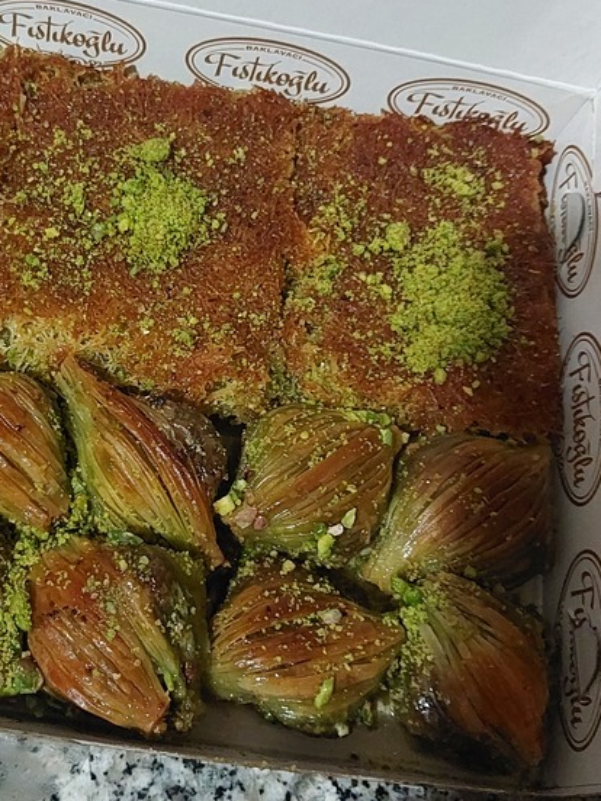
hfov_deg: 28.6
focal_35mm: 50
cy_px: 348
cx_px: 138
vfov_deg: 38.1
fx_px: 1157
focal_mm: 4.6
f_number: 1.8
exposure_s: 1/25
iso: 800
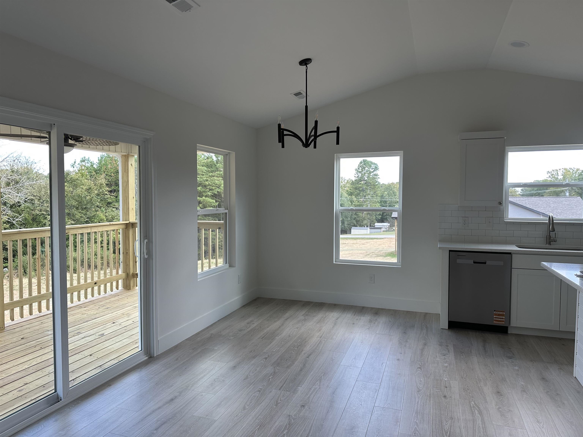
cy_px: 218
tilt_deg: -3.3
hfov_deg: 71.6
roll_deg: -0.5
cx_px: 292
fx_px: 404
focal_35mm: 24
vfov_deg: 56.8
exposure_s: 1/177
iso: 80
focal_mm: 6.86
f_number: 1.78
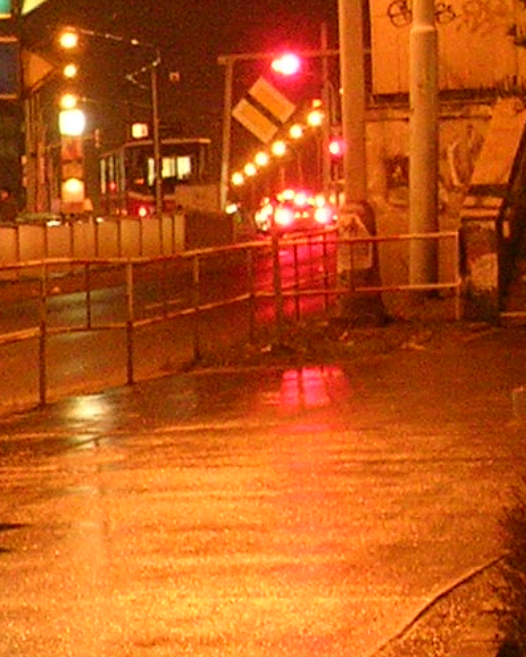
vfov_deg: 12.6
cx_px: -439
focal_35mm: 153
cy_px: 326
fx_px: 2976
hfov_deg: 9.6
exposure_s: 1/3.3
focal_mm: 5.8
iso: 200
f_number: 2.8
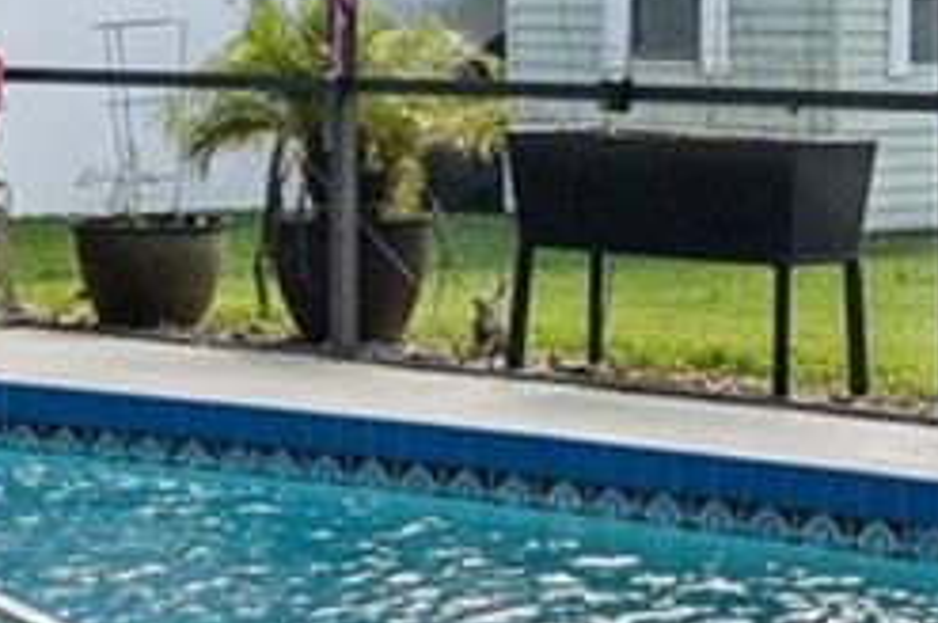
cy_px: 44
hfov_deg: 18.1
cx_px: 494
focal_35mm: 113
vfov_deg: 12.0
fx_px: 2947
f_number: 8
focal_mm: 17.5
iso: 400
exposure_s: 1/800
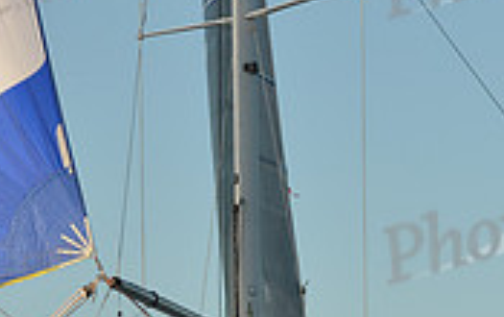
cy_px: 399
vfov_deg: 5.6
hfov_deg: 8.9
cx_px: 236
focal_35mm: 236
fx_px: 3247
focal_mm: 70
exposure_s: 1/800
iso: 320
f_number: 4.5
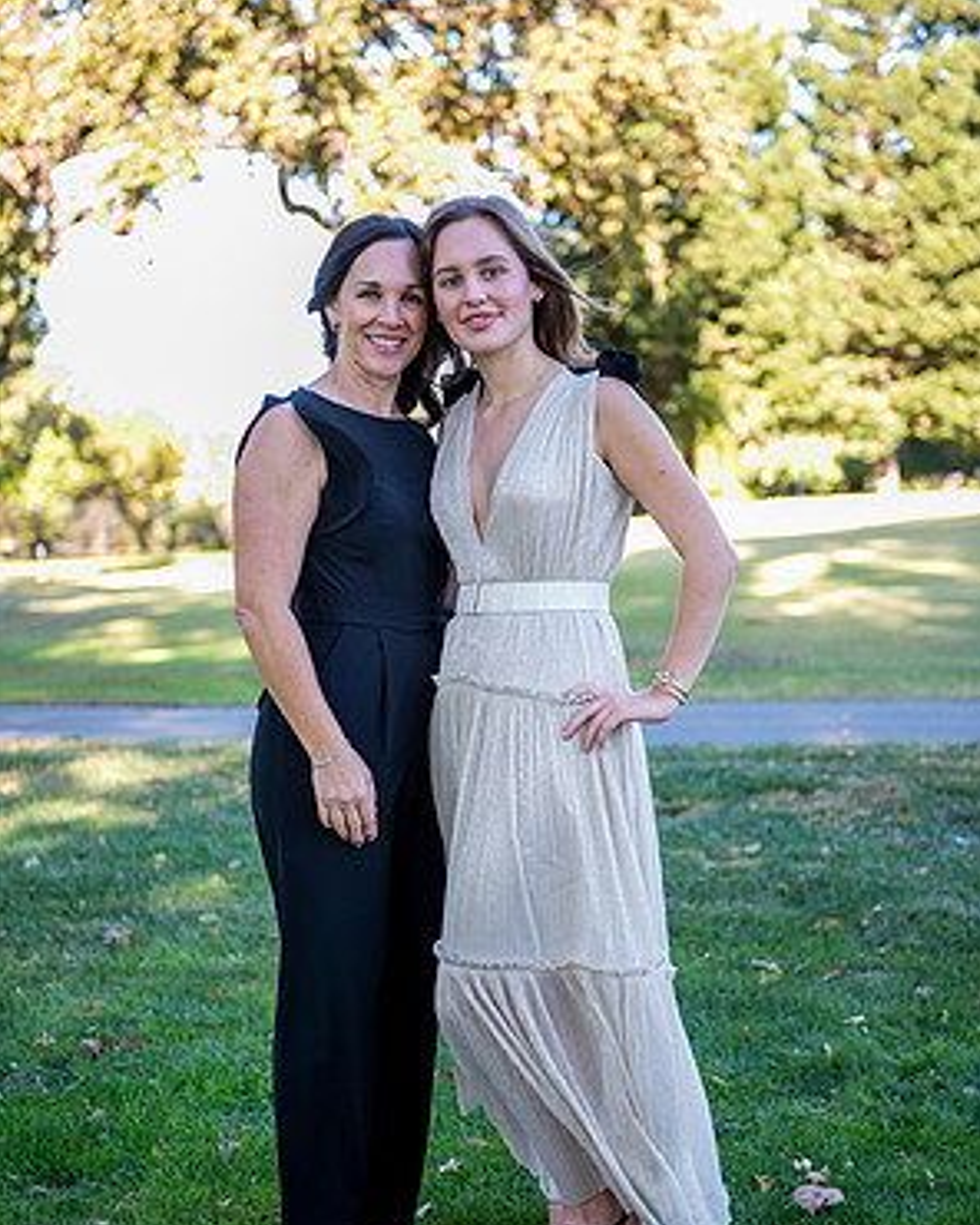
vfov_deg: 29.6
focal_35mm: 64
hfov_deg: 23.8
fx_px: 2320
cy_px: 662
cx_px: 493
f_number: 2.8
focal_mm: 56
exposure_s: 1/250
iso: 320
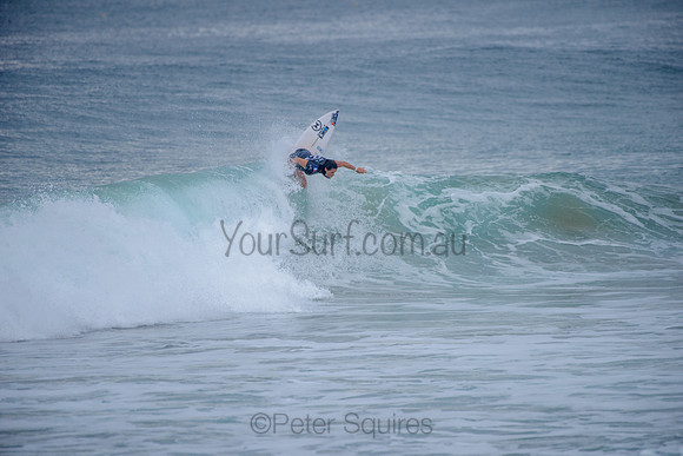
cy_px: 228
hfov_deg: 4.3
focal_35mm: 480
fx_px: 9110
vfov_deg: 2.9
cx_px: 342
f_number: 5.6
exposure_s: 1/2000
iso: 280
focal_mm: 480
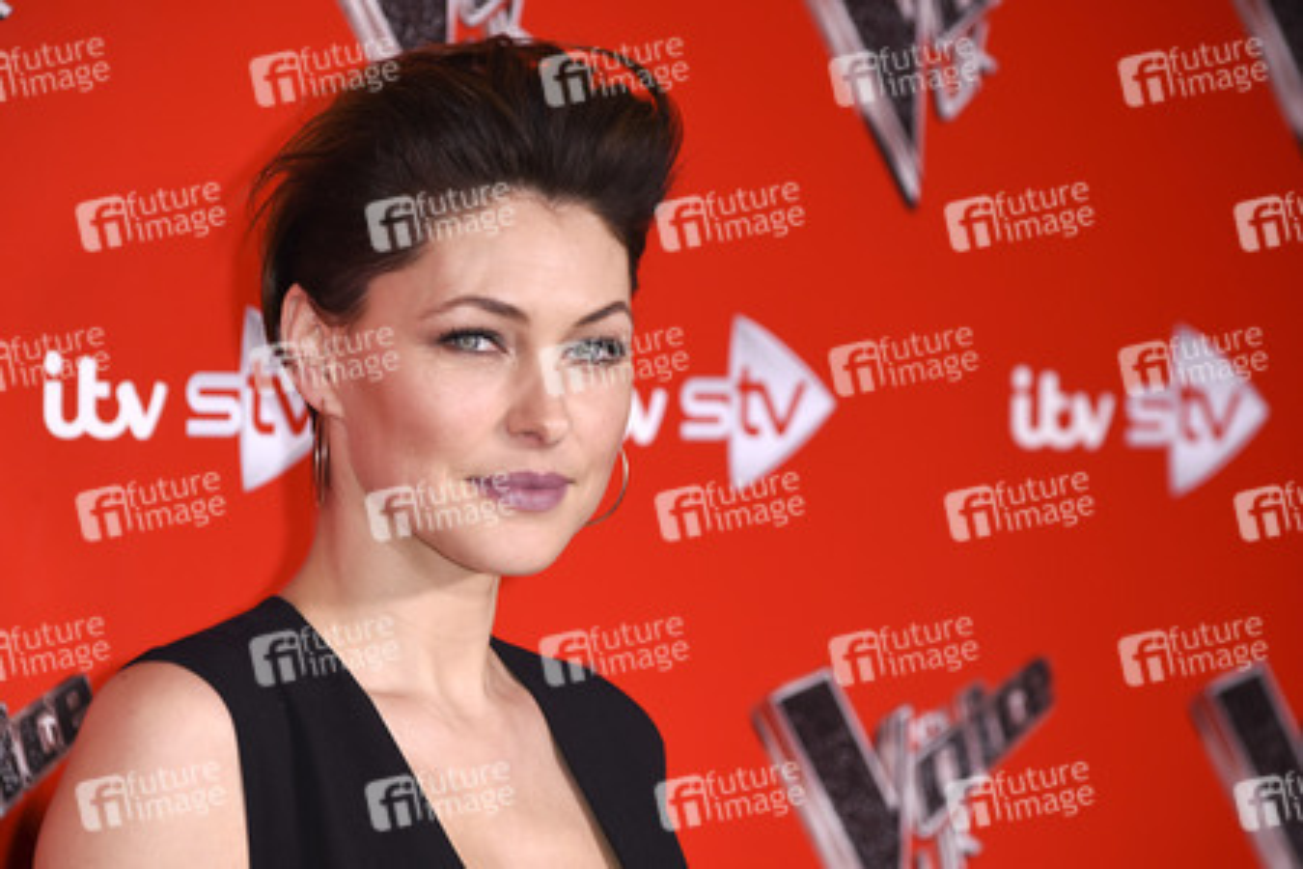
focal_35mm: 260
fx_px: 9410
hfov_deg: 7.9
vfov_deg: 5.3
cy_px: 434
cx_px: 652
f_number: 5.6
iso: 1000
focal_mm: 260
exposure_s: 1/250
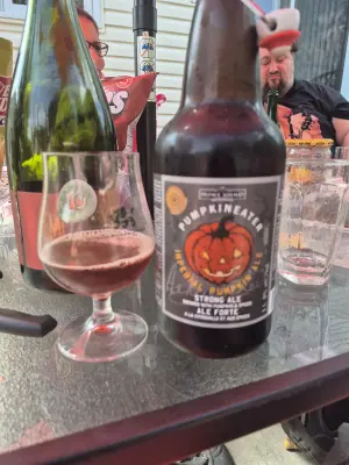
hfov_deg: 58.9
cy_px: 232
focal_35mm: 23
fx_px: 309
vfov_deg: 73.9
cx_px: 174
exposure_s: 1/232
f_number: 1.8
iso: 25
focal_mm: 5.4
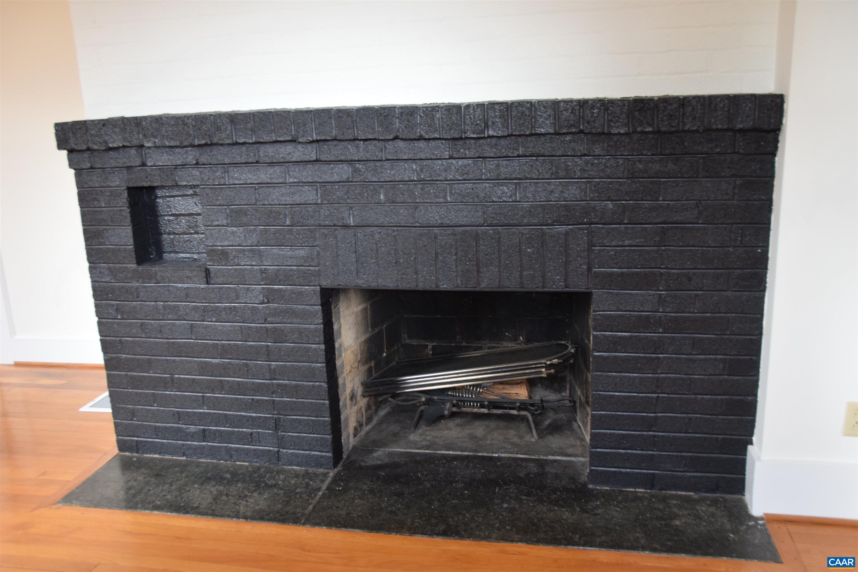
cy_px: 286
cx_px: 429
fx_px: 715
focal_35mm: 30
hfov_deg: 61.9
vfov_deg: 43.6
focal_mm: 20
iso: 1000
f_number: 3.5
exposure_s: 1/60
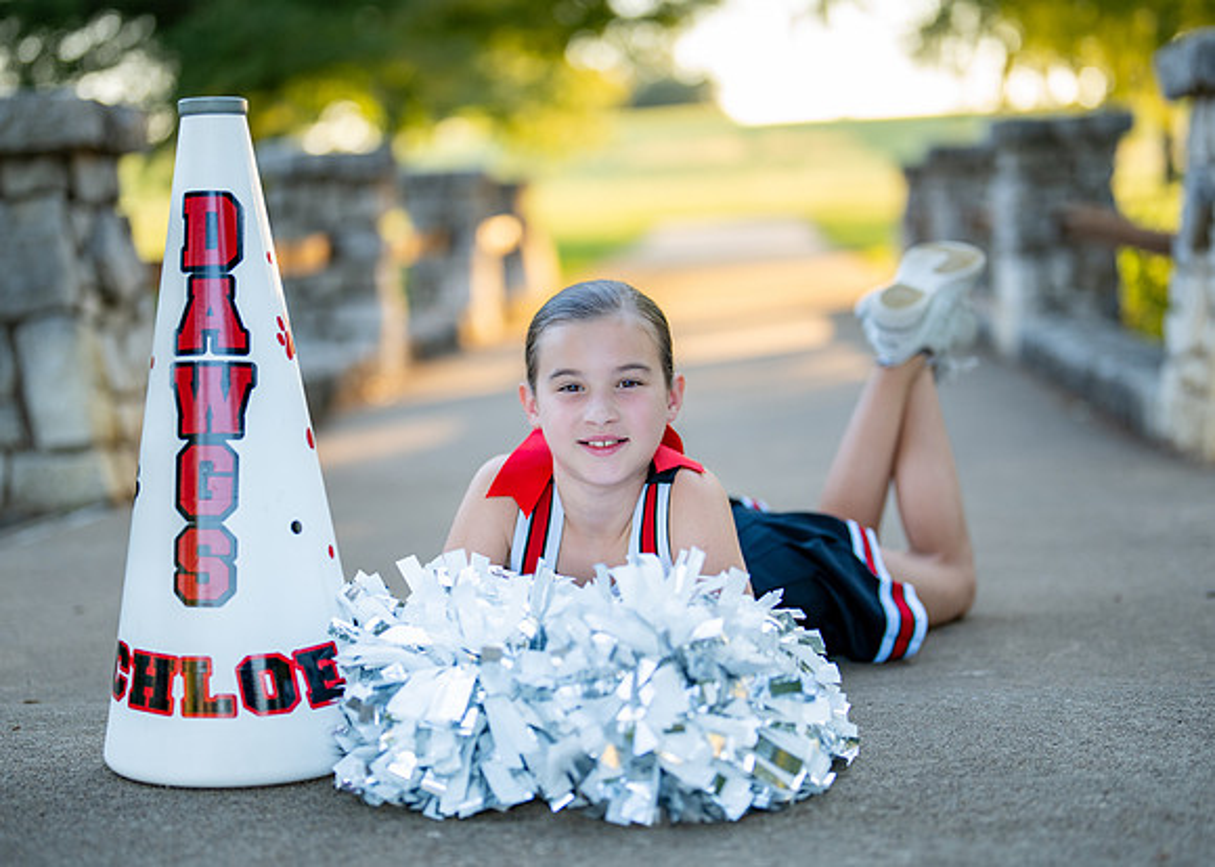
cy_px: 448
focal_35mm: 61
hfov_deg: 32.3
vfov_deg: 23.3
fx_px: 2101
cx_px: 597
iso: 200
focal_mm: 50
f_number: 1.2
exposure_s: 1/800
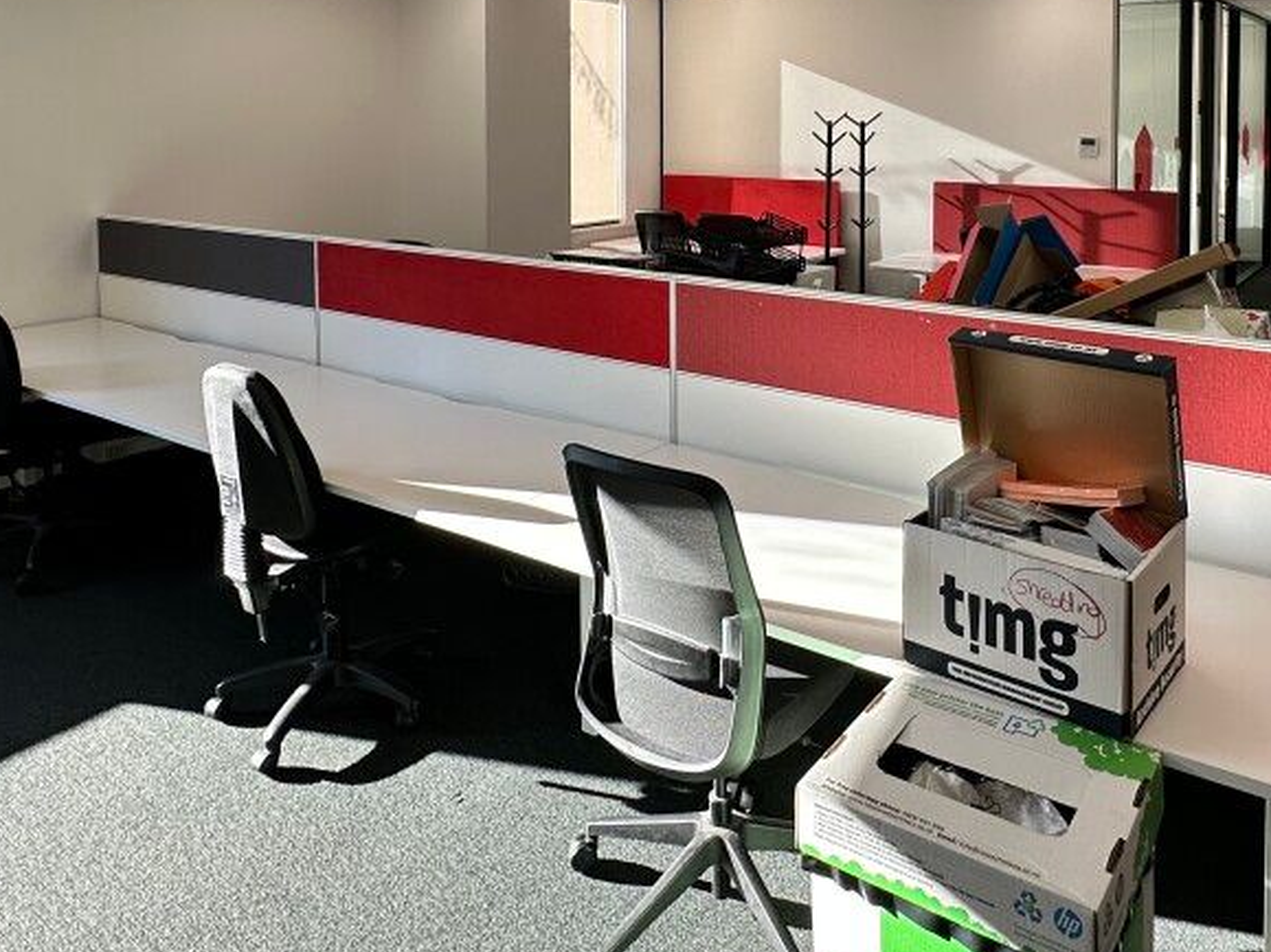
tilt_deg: -1.6
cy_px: 147
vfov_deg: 45.0
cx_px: 797
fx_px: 1065
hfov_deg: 60.8
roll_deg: +0.1
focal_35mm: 29
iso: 40
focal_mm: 2.22
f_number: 2.2
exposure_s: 1/123
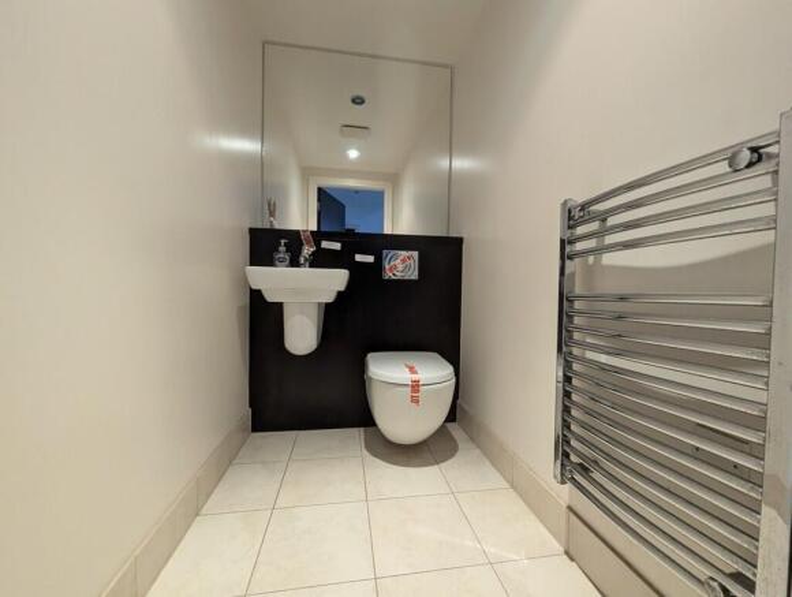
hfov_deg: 106.1
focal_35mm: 13
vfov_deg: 90.1
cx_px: 396
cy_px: 298
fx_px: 298
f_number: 2.2
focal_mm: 1.95
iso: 675
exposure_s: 1/50
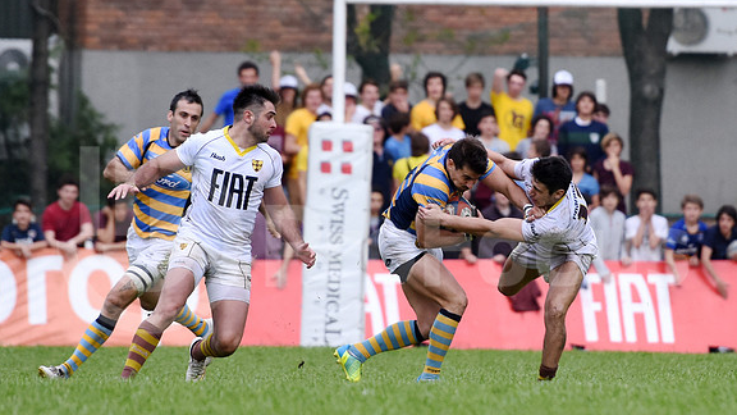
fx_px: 6029
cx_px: 368
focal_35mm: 309
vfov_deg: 3.9
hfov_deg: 7.0
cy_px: 243
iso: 640
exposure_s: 1/1250
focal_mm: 195
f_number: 3.5
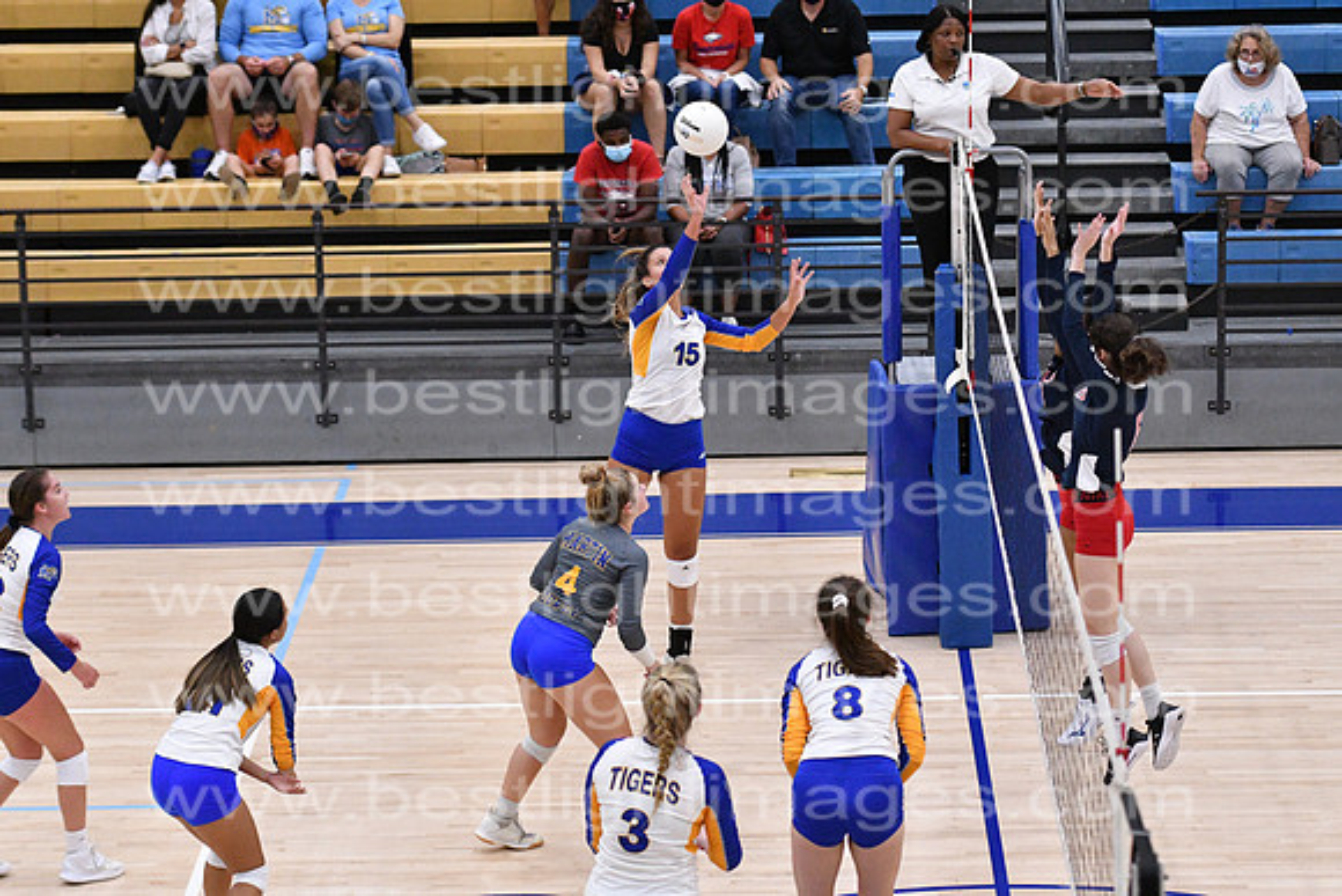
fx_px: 5033
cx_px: 671
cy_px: 448
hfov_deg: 15.2
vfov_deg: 10.2
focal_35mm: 135
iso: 6400
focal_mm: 90
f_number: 3.2
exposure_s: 1/1000
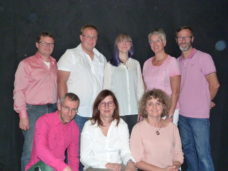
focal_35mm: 35
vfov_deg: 40.7
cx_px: 114
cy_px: 86
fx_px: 231
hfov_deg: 52.6
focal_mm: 6.3
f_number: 3.1
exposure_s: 1/60
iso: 400
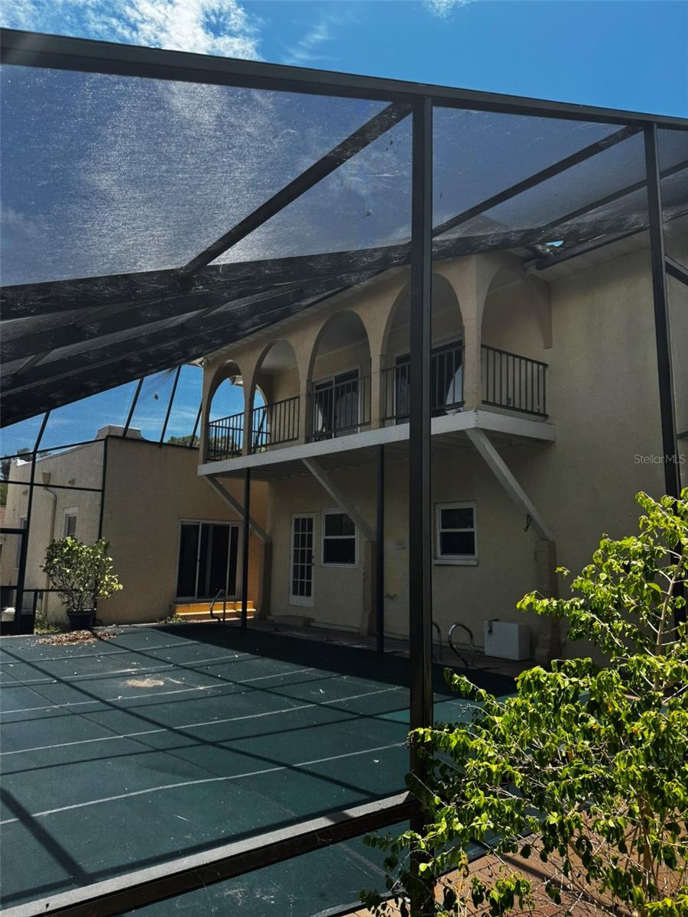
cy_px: 458
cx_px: 344
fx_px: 636
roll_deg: -0.6
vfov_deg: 71.6
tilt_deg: +7.5
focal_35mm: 24
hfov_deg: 56.8
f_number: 1.78
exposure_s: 1/1366
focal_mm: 6.76
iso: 80
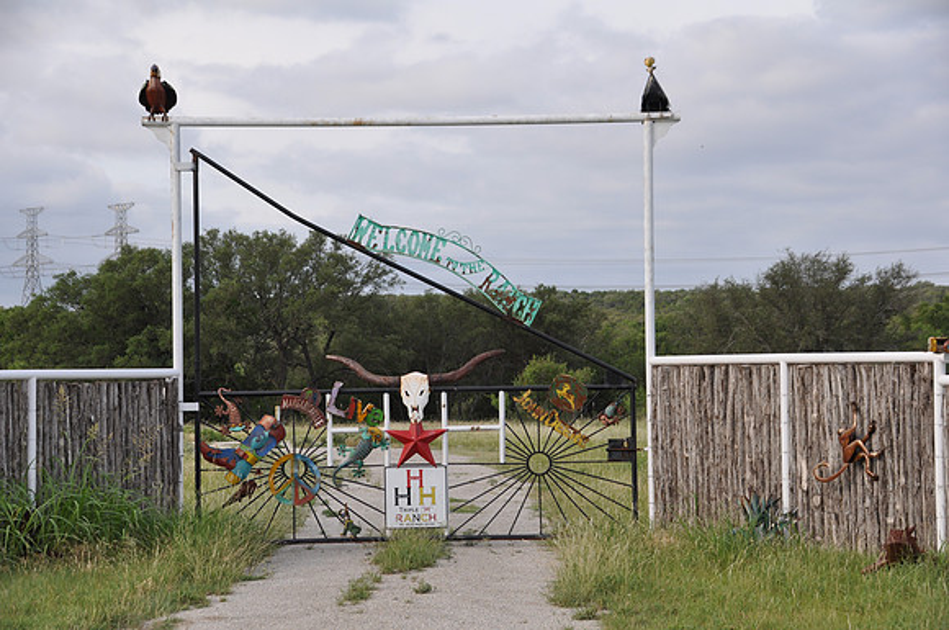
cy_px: 315
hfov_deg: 21.9
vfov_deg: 14.7
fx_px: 2448
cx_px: 474
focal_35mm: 93
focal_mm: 62
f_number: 7.1
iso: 200
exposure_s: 1/200
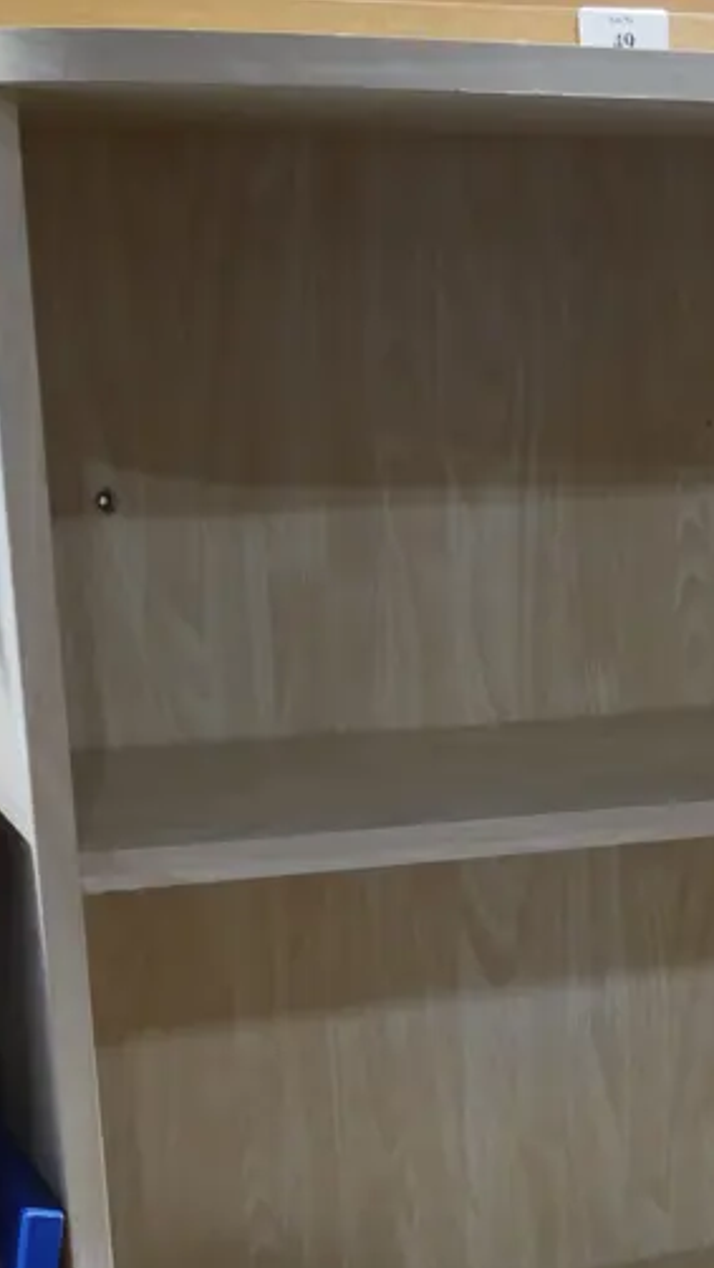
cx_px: 604
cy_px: 1288
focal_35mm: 71
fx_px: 2389
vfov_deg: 27.9
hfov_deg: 16.8
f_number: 3.6
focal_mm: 16
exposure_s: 1/60
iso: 800
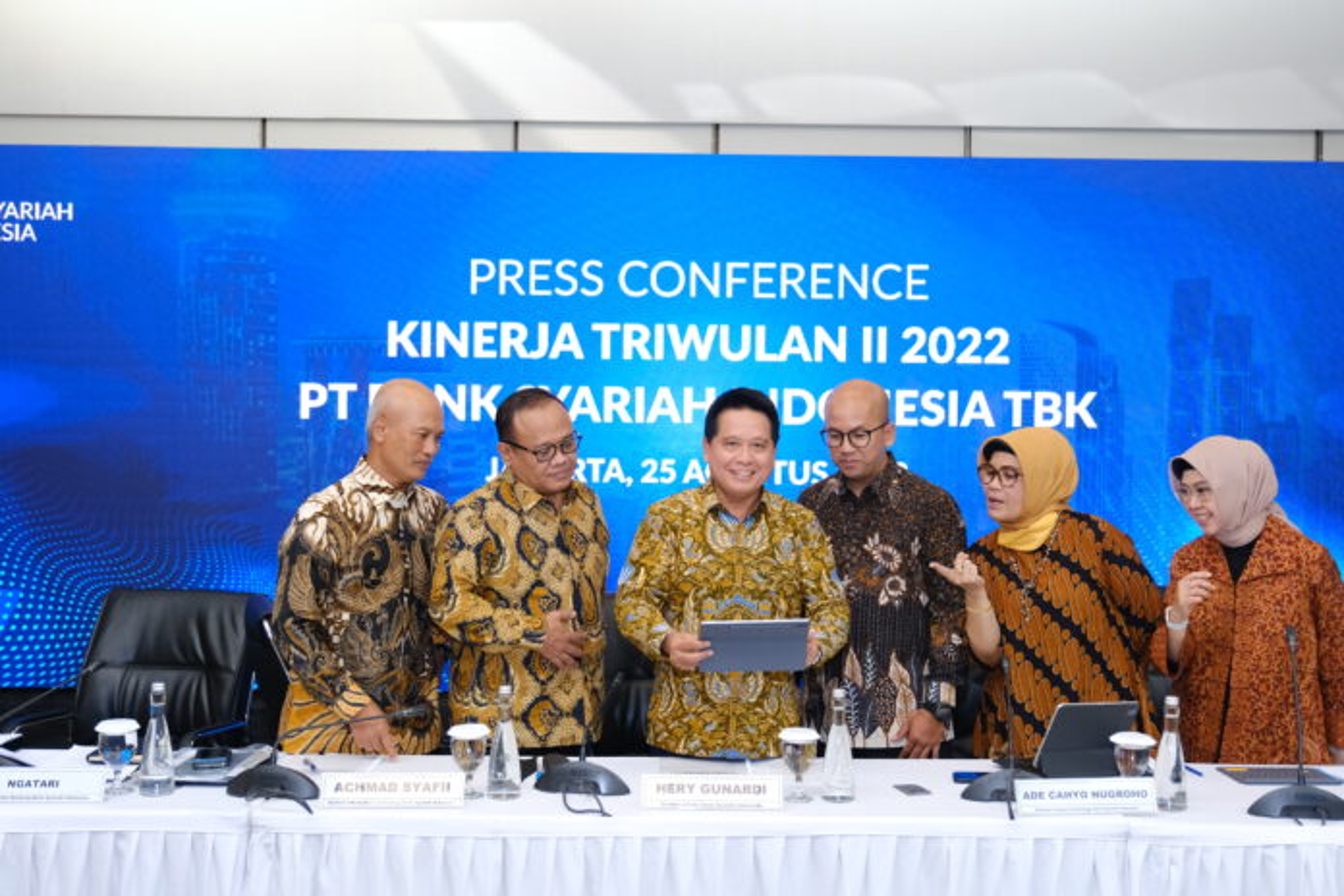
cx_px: 672
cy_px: 448
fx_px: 1381
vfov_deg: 35.9
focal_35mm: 37
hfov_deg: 51.9
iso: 1600
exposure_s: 1/200
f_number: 2.8
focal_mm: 24.9
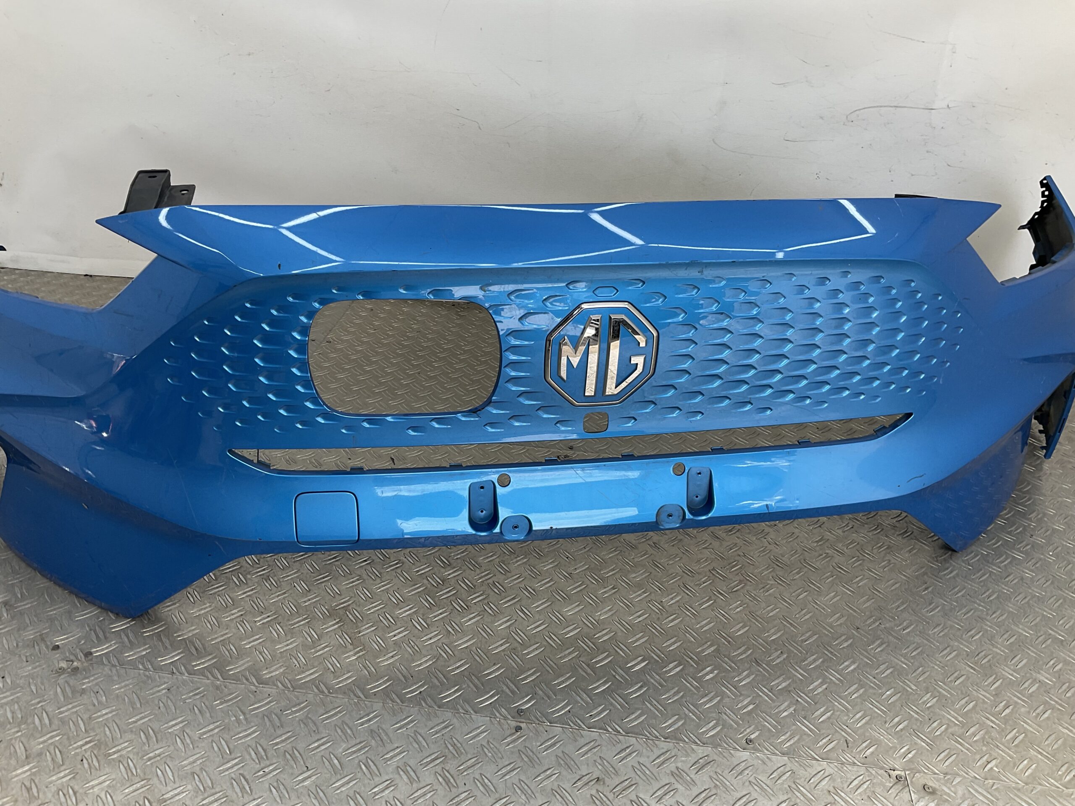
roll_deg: -4.1
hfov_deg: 61.7
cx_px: 538
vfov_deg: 48.2
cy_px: 403
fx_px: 901
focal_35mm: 29
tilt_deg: -30.5
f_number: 1.8
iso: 16
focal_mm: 3
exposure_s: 1/164
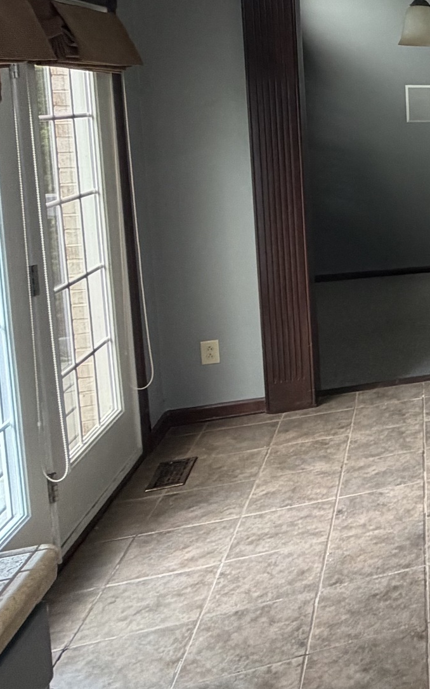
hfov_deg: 20.6
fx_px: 788
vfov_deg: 45.3
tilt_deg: -4.2
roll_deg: +0.5
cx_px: 788
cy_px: 161
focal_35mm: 42
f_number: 2.2
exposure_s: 1/60
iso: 200
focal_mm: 2.22
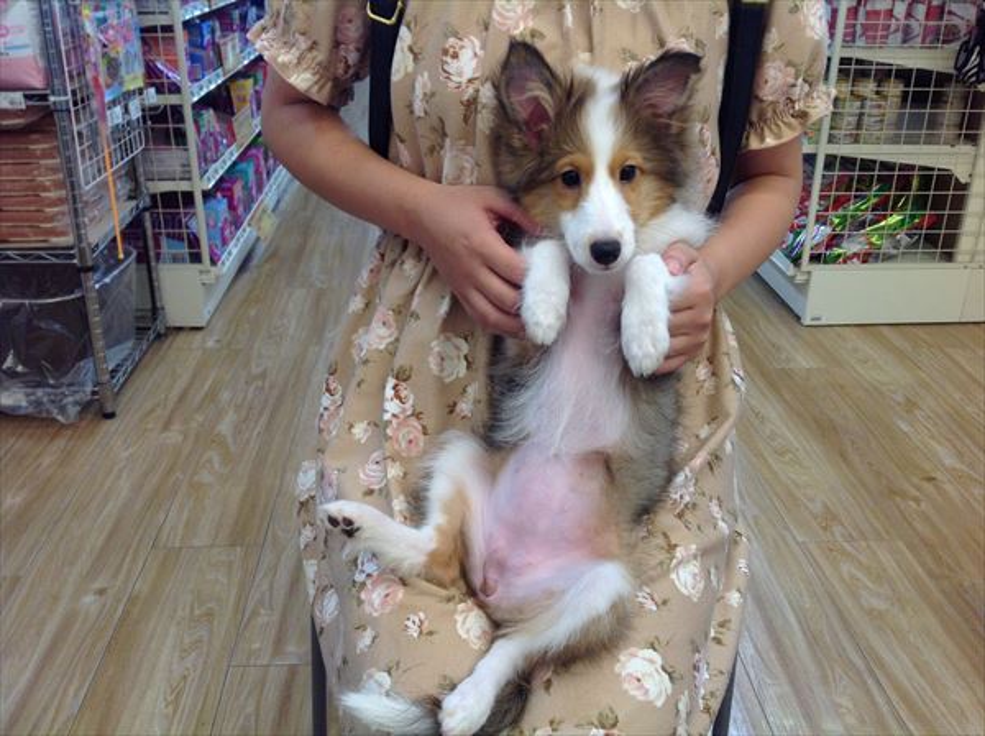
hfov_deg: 52.7
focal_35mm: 35
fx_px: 994
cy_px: 368
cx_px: 492
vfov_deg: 40.6
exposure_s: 1/60
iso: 80
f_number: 2.4
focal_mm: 4.28
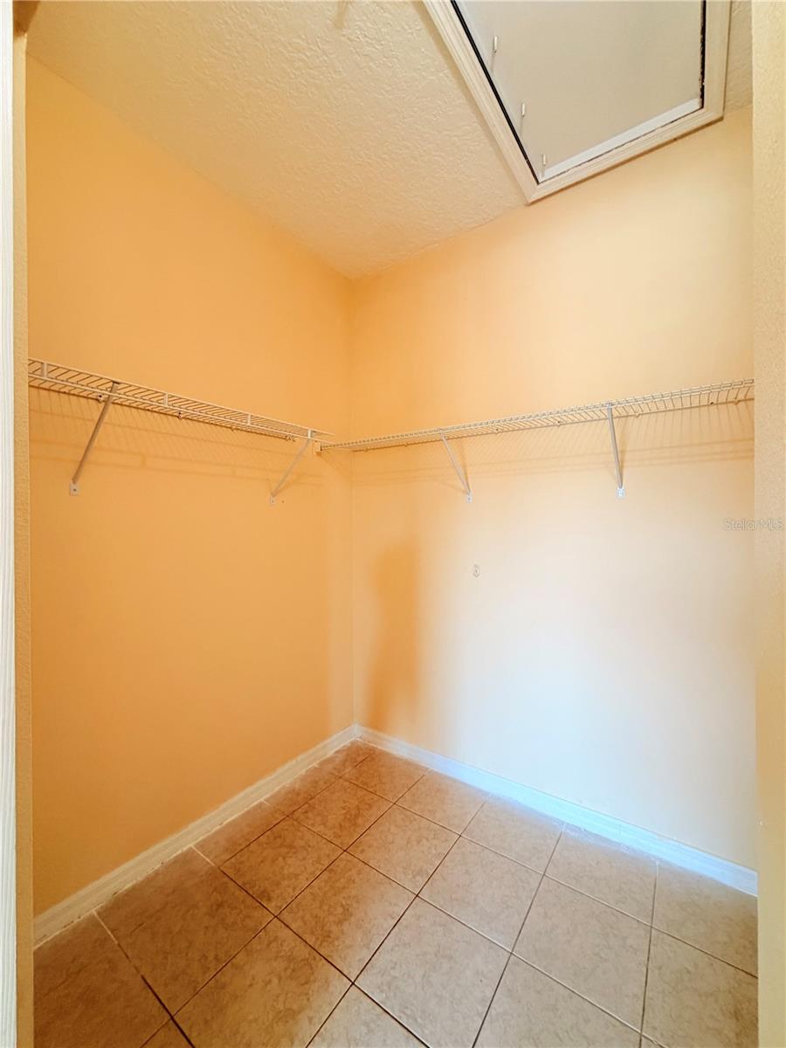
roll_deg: -0.7
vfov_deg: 102.1
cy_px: 524
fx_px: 424
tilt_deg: +0.6
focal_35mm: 14
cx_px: 393
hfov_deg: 85.7
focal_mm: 2.22
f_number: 2.2
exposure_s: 1/120
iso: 250
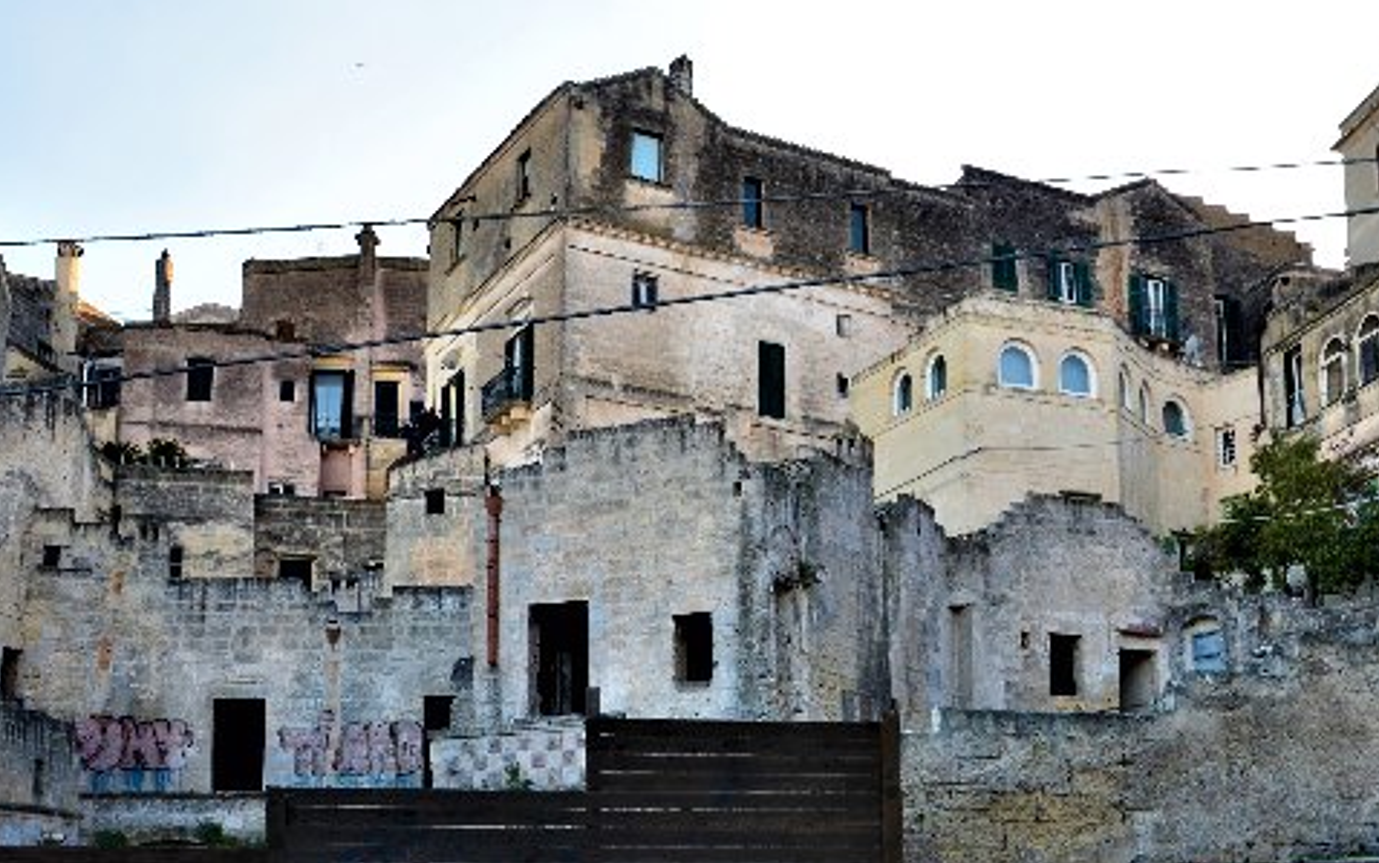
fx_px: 1729
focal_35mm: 46
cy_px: 644
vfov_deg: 27.6
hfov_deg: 43.1
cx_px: 871
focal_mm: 18
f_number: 10
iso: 400
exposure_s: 1/50
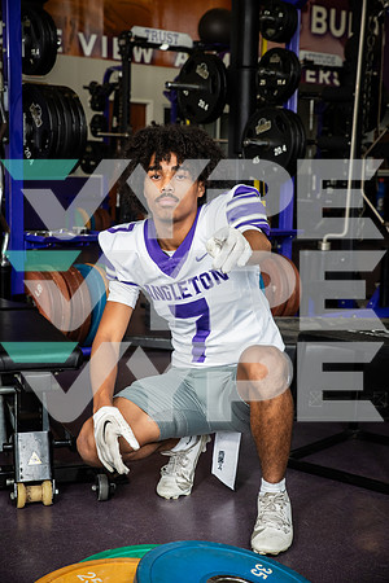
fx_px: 940
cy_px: 292
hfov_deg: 23.4
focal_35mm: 58
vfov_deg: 34.5
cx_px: 194
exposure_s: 1/250
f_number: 7.1
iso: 800
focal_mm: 58
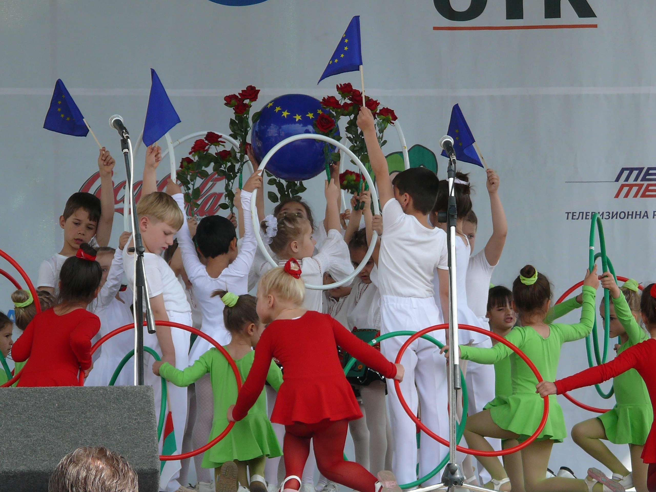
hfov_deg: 6.9
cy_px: 246
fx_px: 5477
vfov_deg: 5.1
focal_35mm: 289
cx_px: 328
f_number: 5.6
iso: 100
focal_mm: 42.9
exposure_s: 1/250
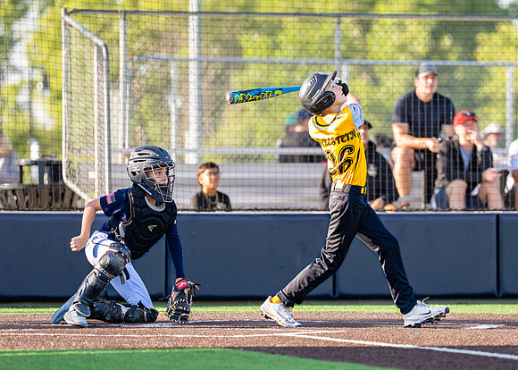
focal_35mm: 343
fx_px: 5049
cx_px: 388
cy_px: 184
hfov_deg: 5.9
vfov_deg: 4.2
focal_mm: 200
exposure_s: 1/1600
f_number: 2.8
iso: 320
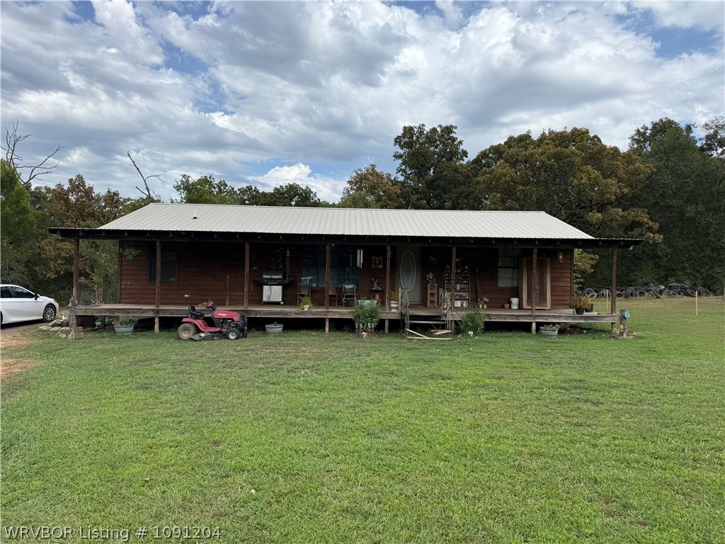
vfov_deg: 56.8
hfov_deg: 71.6
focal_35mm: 24
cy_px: 272
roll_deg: -1.0
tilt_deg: +1.5
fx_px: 503
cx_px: 362
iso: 80
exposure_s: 1/4167
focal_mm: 6.76
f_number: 1.78
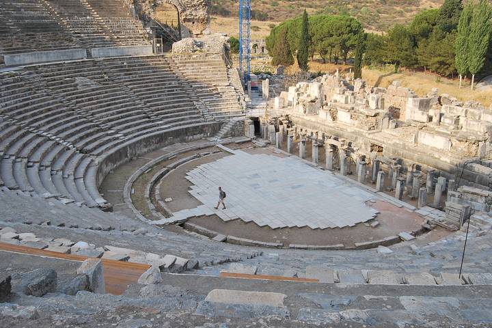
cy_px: 164
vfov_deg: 40.0
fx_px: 451
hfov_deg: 57.2
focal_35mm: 33
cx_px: 246
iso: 200
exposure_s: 1/160
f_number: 10
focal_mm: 22
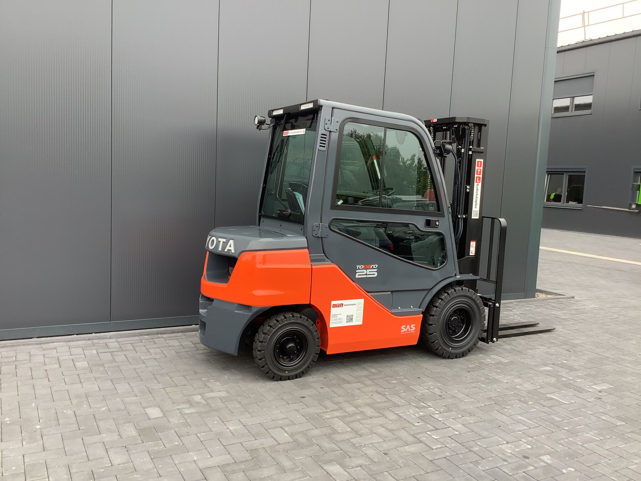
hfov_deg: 58.4
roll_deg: -3.2
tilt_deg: -6.8
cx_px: 320
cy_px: 240
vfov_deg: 45.4
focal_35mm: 31
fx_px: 574
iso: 50
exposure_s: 1/120
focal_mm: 3.3
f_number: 2.4
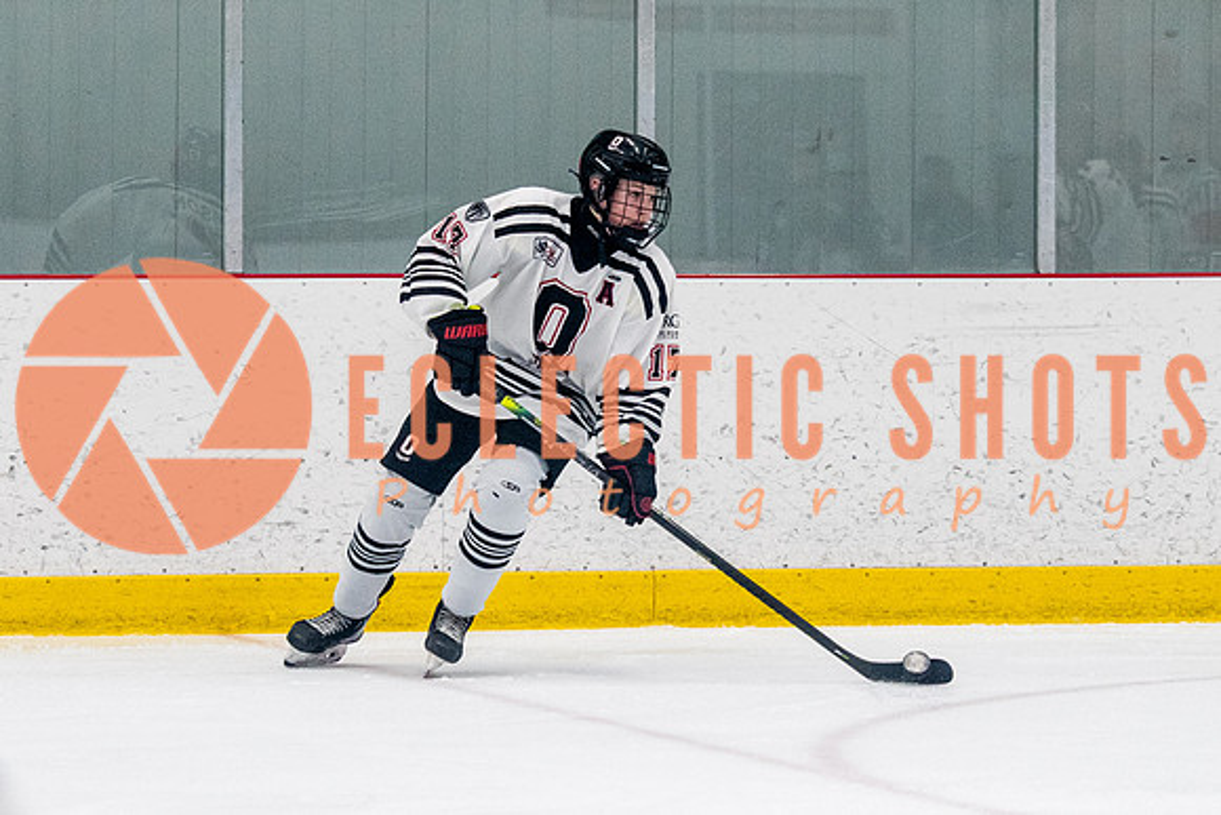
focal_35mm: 270
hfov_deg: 7.6
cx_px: 610
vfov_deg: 5.1
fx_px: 9143
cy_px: 324
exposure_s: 1/640
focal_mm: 105
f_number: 2.8
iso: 1400
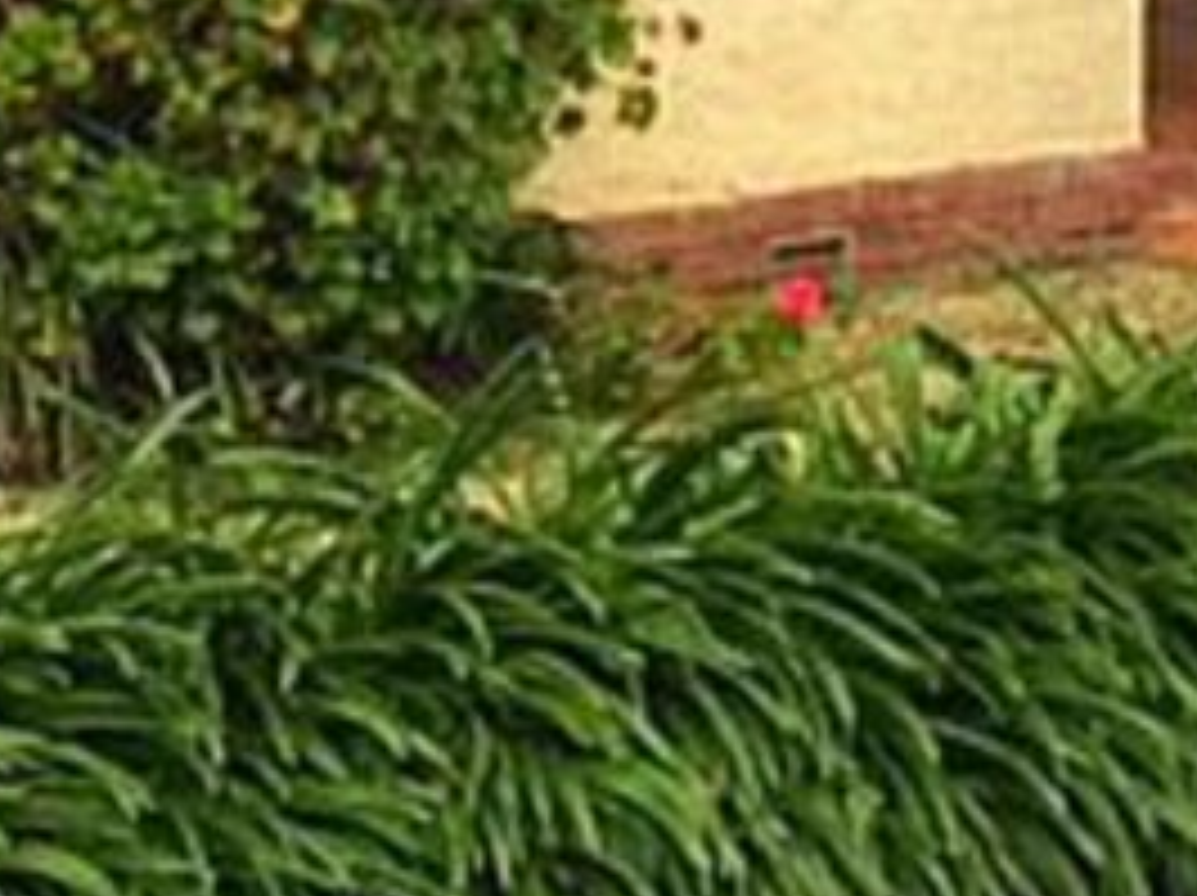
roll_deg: -0.5
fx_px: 4526
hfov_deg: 14.9
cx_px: 1048
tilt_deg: +4.6
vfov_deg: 10.4
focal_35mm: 131
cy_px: -860
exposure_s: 1/596
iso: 25
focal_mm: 4.15
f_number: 2.2
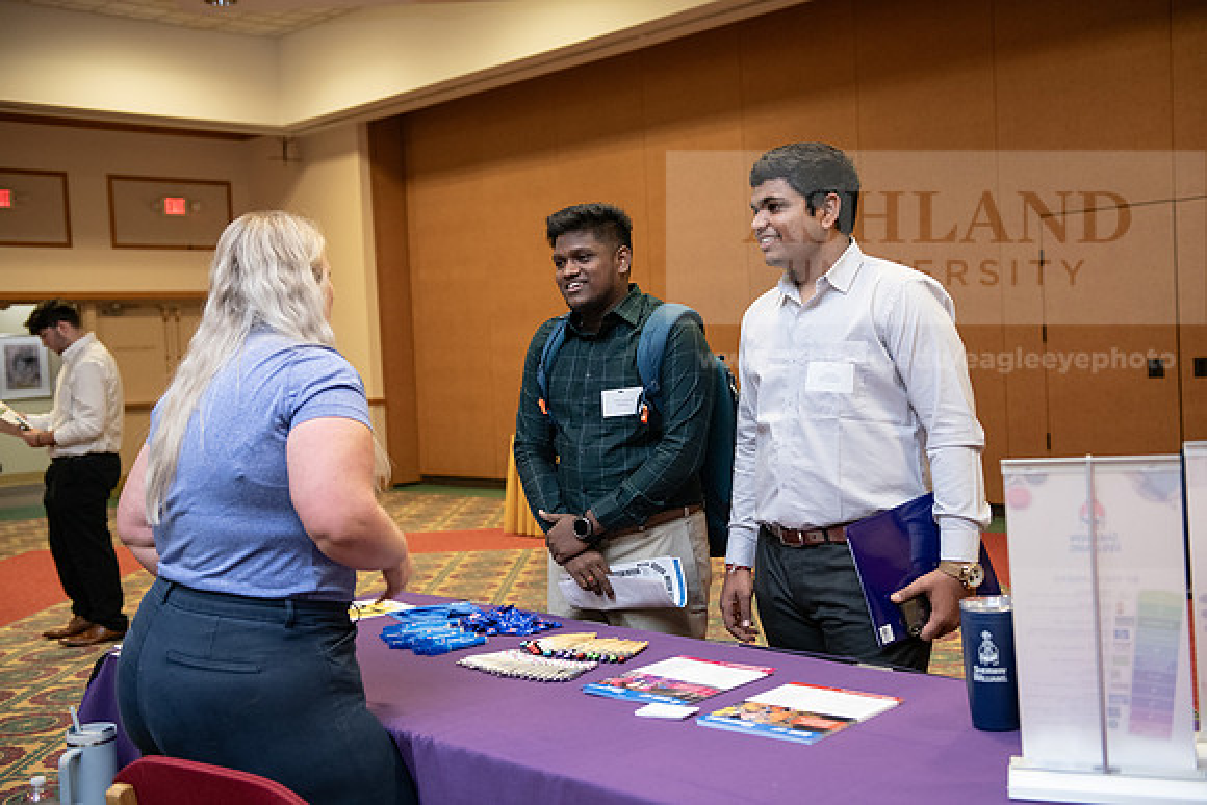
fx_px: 1408
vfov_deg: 31.9
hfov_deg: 46.4
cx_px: 604
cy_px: 402
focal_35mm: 42
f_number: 3.2
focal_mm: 42
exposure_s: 1/200
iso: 1600
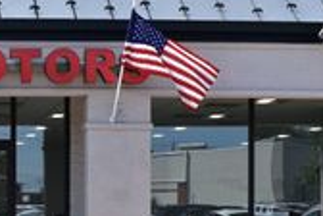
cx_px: -44
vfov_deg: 13.5
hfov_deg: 19.4
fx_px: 897
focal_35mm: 100
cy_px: 222
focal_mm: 28
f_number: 11
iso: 400
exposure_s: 1/500
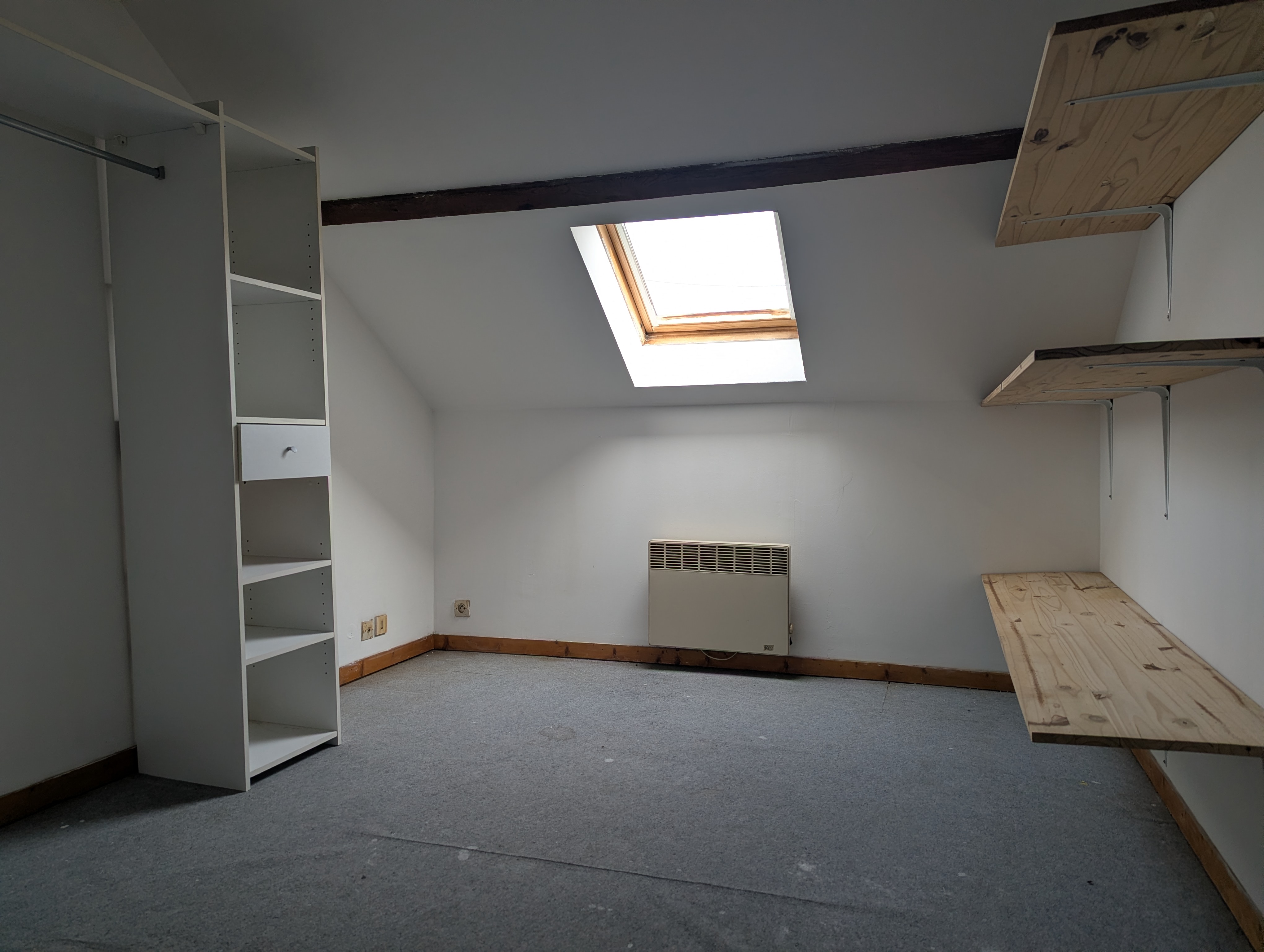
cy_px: 476
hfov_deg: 71.5
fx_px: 878
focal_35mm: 24
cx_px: 632
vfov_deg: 56.9
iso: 70
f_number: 1.85
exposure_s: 1/162
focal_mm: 6.81
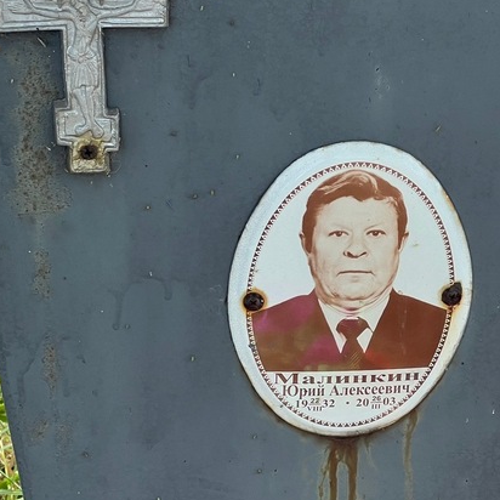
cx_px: 404
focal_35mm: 132
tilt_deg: -29.4
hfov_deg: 13.2
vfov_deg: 13.2
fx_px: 2157
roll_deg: +3.1
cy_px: 318
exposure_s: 1/99
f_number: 2.8
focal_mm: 9
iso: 32
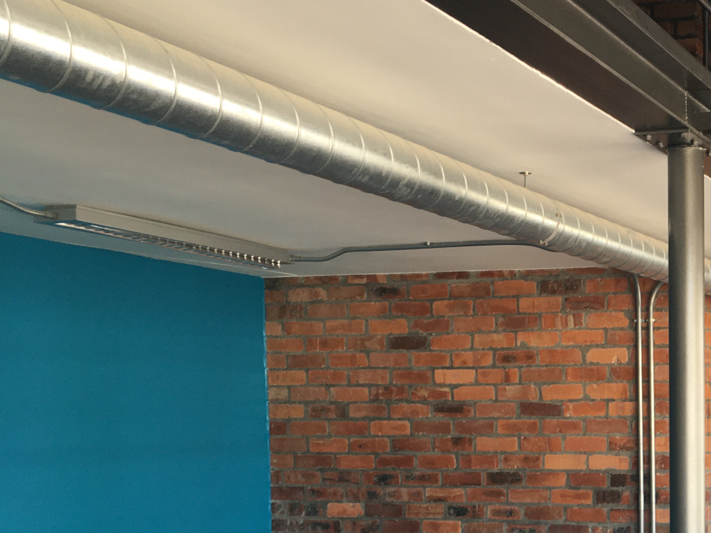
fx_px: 1253
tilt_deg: -2.7
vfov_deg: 23.3
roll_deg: +0.5
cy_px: 493
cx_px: 738
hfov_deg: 29.3
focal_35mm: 61
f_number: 2.2
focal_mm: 4.15
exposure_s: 1/39
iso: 25
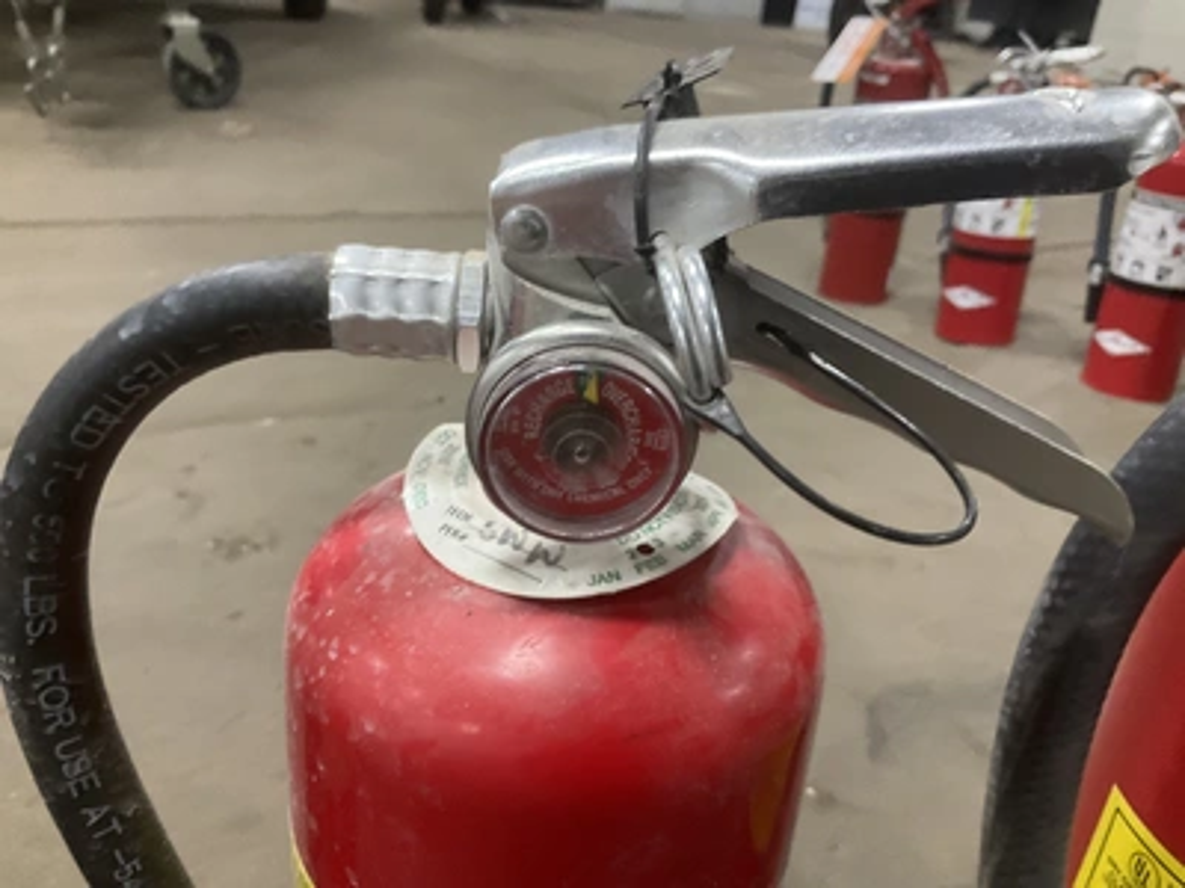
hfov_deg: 61.7
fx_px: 993
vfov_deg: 48.2
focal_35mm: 29
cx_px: 592
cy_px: 444
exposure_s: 1/60
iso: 250
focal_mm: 3
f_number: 1.8
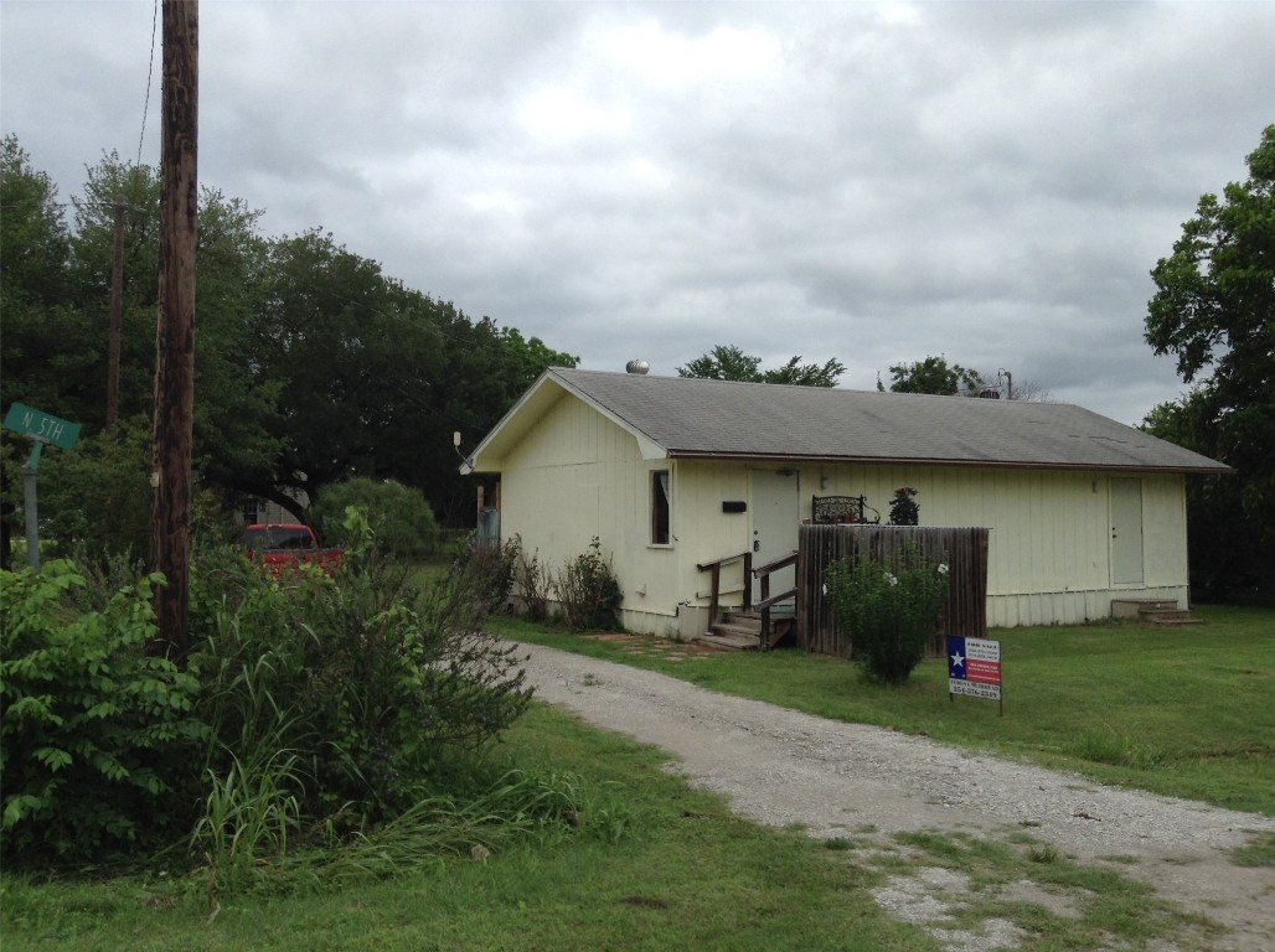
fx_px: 1214
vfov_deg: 42.8
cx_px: 638
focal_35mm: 33
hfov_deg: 55.4
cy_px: 476
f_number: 2.4
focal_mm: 3.3
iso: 25
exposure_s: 1/805
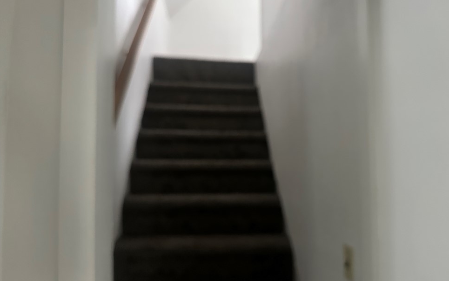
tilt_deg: +3.4
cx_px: 237
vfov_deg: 46.0
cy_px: 148
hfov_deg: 68.3
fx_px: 330
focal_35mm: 27
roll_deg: -0.5
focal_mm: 6.86
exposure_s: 1/30
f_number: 1.78
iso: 800
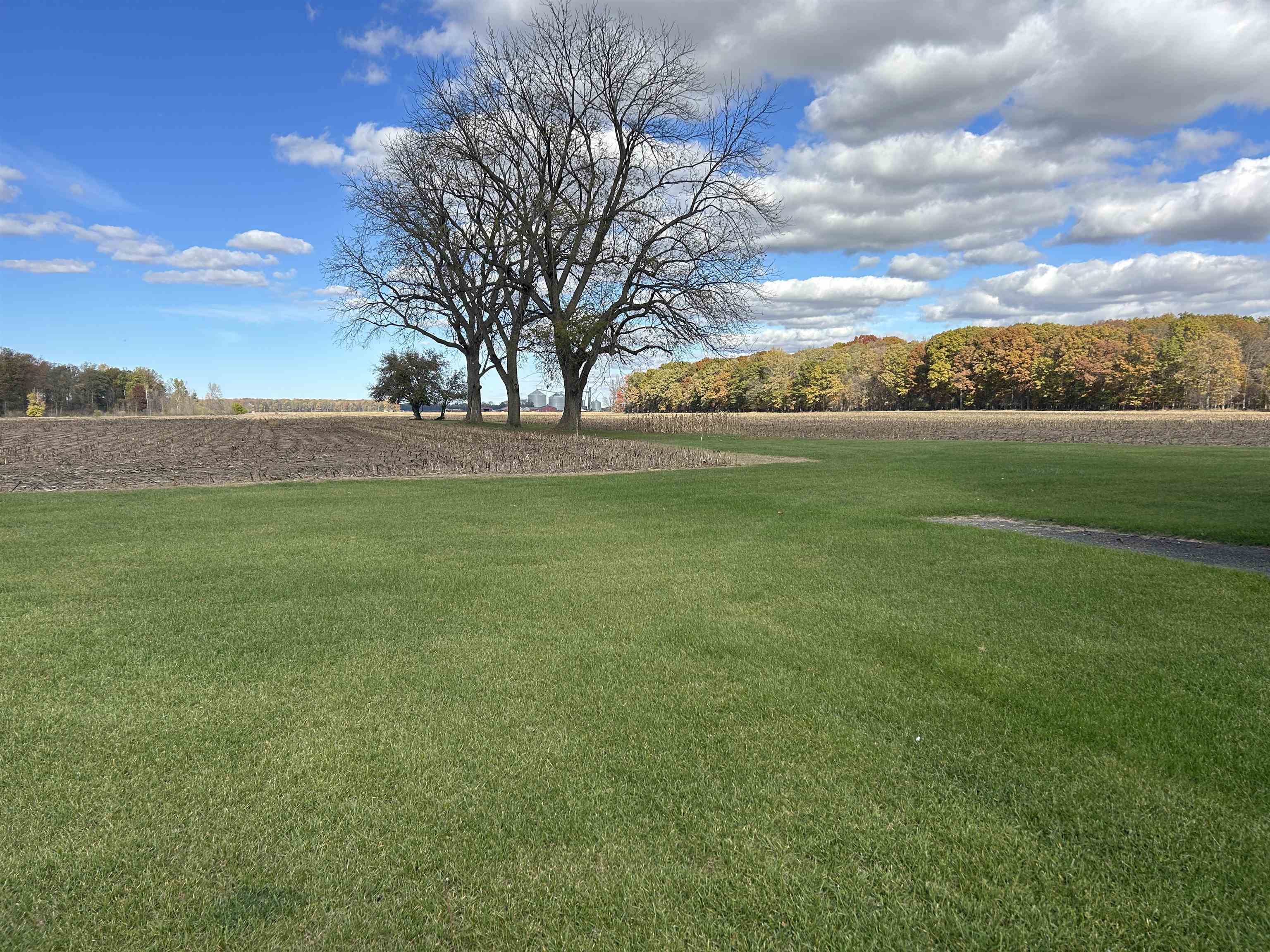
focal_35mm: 26
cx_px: 635
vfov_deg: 53.1
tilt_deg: -4.2
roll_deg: +0.7
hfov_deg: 67.3
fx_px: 954
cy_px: 476
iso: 50
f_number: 1.5
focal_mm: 5.7
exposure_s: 1/3460
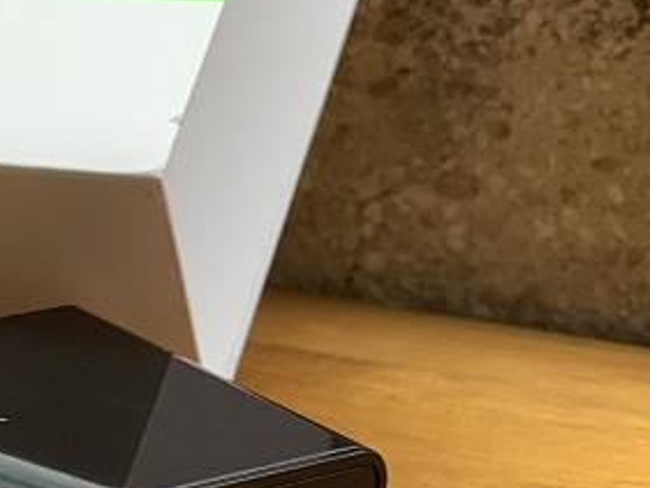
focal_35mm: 148
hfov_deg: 12.9
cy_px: 585
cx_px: -220
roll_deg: -0.6
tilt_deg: -22.9
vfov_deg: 9.9
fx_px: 2780
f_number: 2.4
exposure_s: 1/122
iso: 50
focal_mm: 6
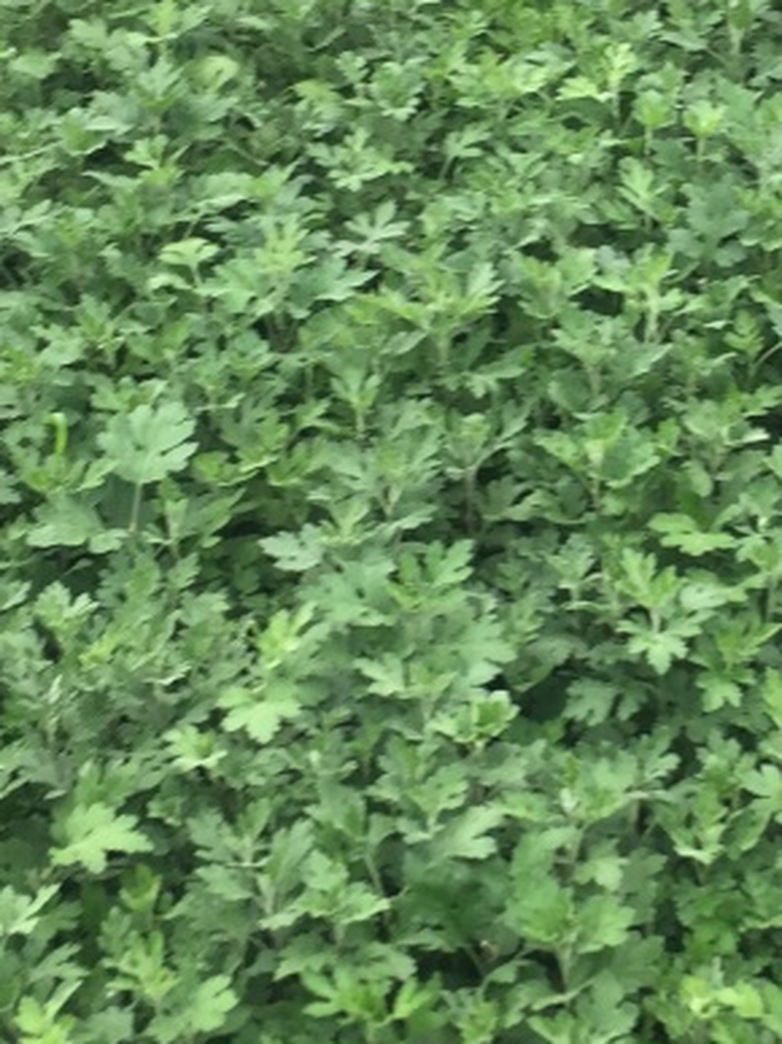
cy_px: 344
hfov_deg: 18.2
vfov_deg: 24.3
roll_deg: +1.7
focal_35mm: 80
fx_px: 2411
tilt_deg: -35.0
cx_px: 688
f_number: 2.2
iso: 50
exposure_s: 1/100
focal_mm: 4.15
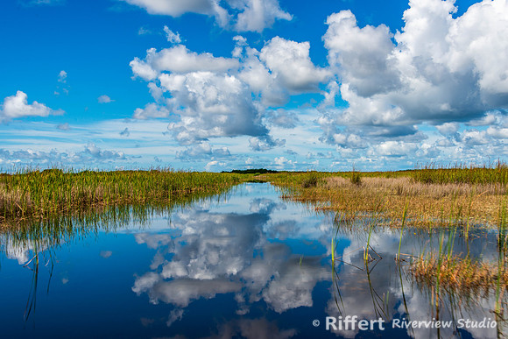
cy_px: 170
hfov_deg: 49.3
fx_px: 554
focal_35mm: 39
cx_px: 254
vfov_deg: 34.0
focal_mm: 38
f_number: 11
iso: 100
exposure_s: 1/250
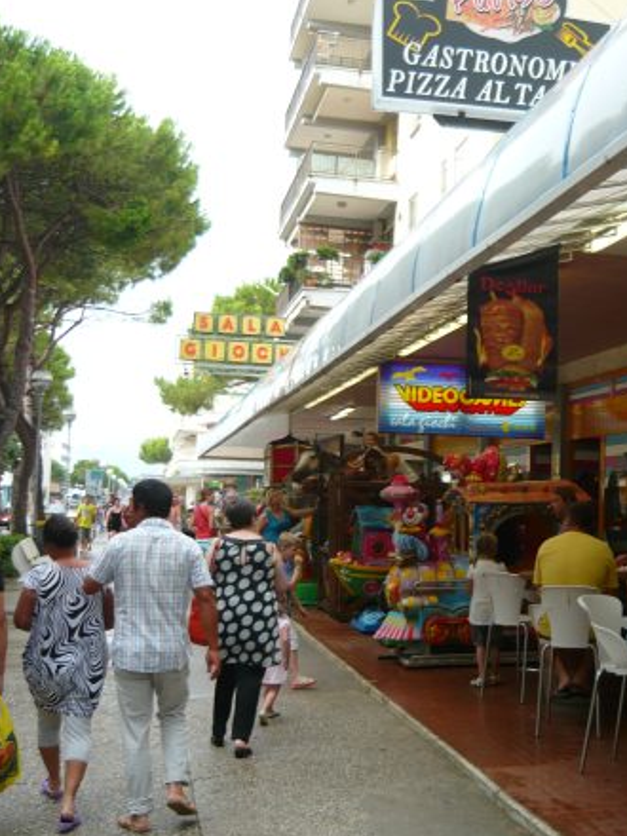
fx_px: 1087
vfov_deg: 42.1
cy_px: 416
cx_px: 462
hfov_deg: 31.7
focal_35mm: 45
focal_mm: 5.5
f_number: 2.8
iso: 100
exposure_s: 1/160
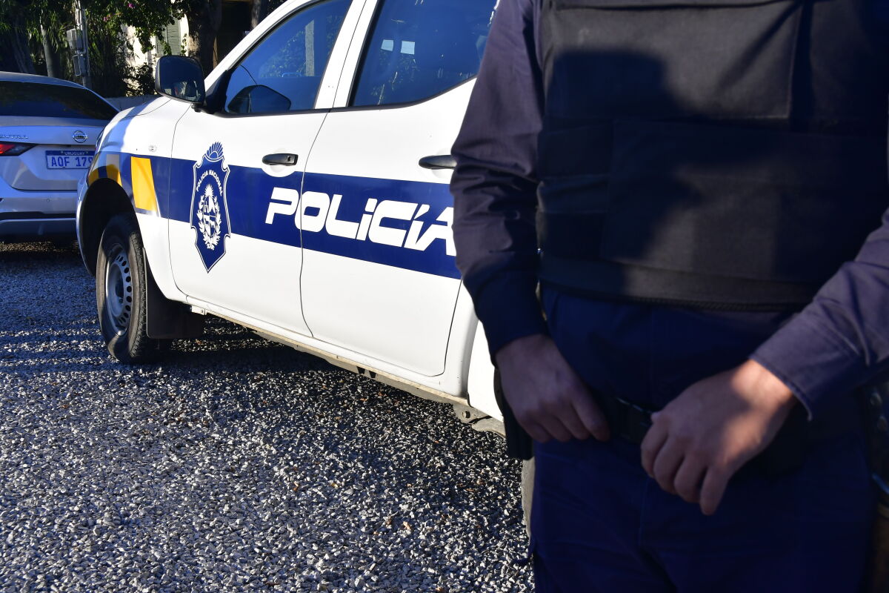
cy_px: 296
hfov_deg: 47.9
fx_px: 1000
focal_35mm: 40
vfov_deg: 33.0
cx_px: 444
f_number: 6.3
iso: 160
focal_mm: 27
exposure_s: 1/400
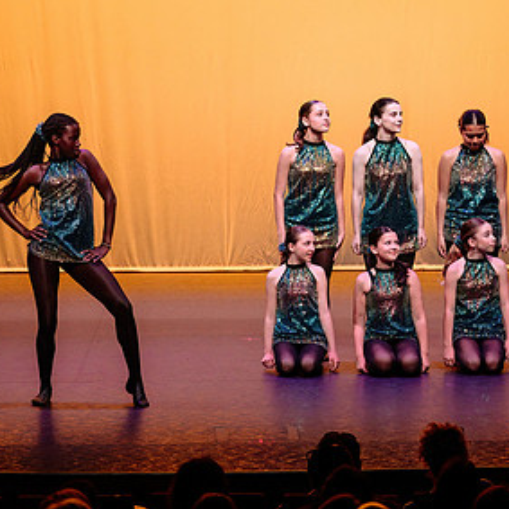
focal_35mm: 166
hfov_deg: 10.5
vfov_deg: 10.5
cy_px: 228
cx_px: 372
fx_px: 2762
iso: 1600
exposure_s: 1/400
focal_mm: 70
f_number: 3.2
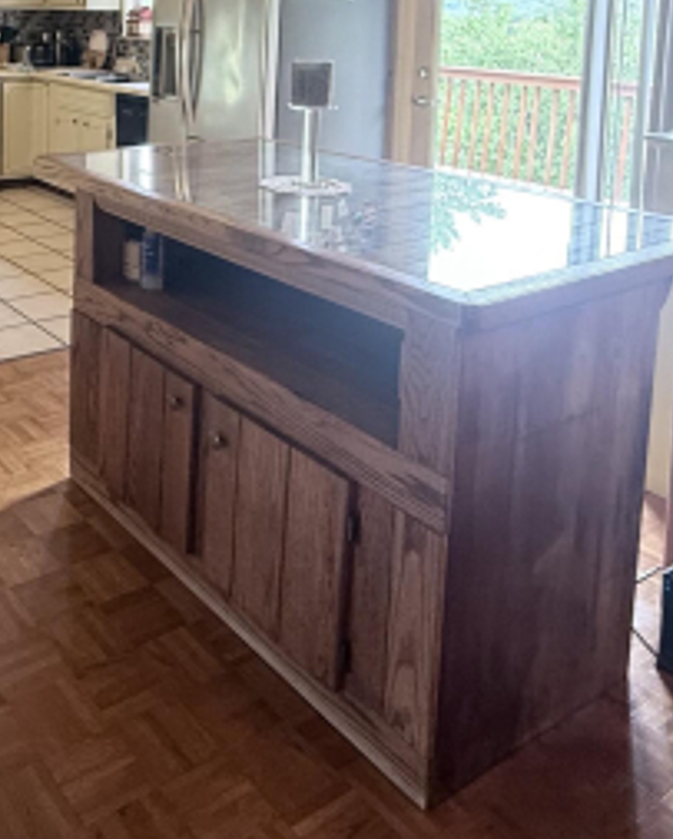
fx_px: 895
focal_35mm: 36
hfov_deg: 38.7
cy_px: 96
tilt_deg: -5.1
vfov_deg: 45.8
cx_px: 81
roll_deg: -0.7
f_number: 2.2
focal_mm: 2.22
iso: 200
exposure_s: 1/60
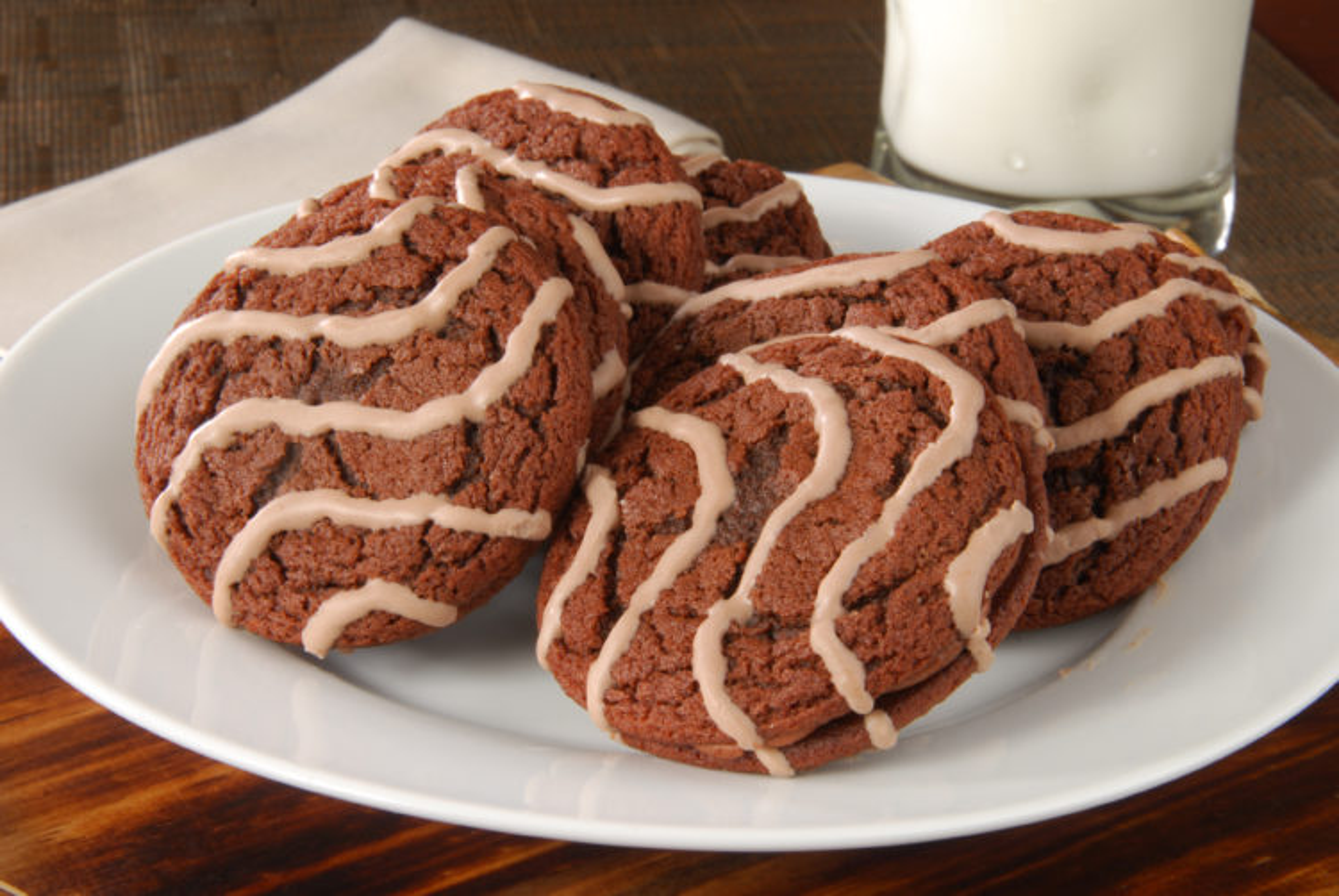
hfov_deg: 23.4
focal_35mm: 87
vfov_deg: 15.8
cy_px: 448
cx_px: 670
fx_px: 3240
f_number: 29
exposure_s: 1/200
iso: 100
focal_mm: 58
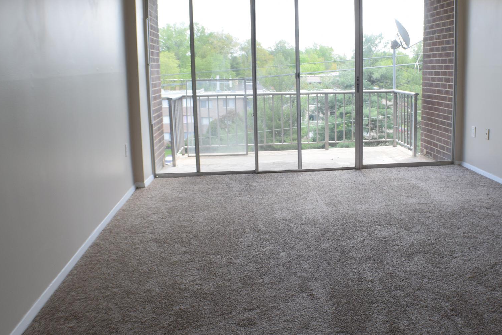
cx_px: 318
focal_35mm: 45
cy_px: 142
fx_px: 627
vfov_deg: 29.8
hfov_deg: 43.2
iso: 400
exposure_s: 1/160
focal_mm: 22
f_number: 6.3
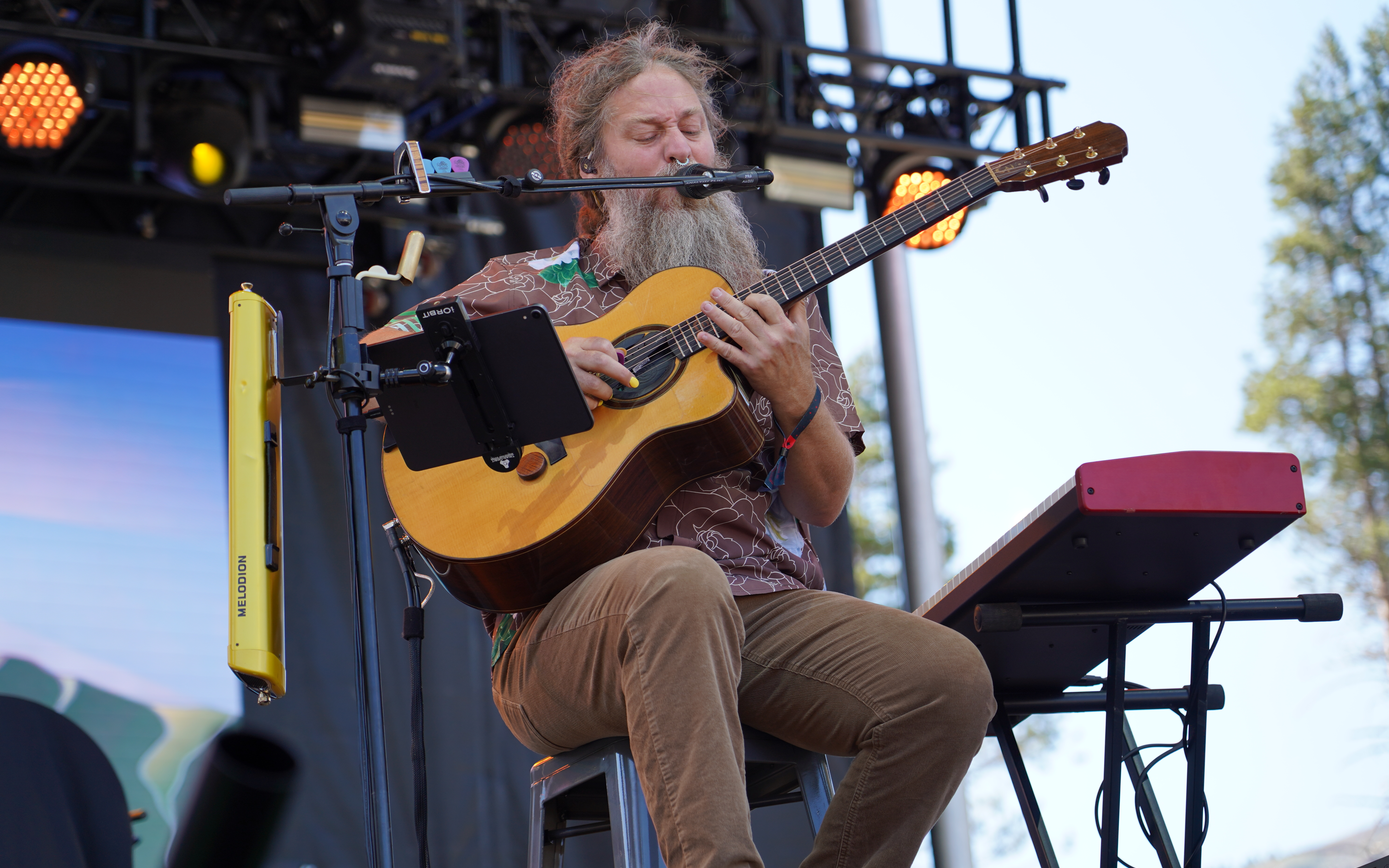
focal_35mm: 108
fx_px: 4088
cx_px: 692
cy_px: 408
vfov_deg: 12.1
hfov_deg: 19.3
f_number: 4.5
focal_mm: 105
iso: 100
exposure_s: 1/160
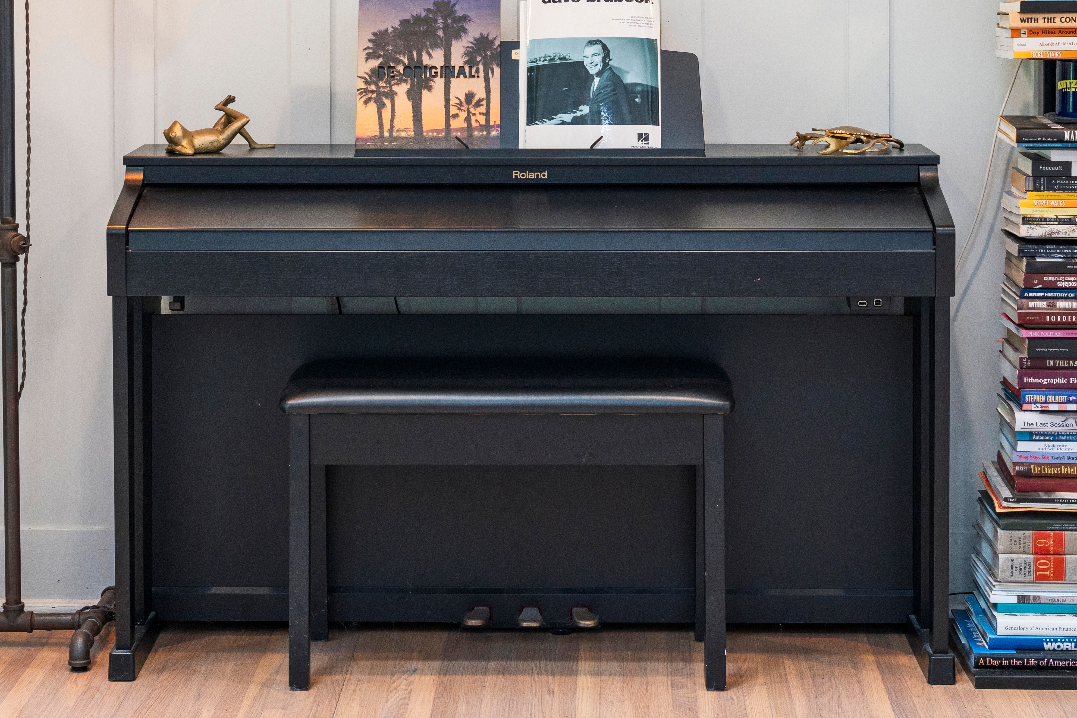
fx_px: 2633
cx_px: 550
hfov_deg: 23.1
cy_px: 132
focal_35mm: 88
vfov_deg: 15.4
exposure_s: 1/80
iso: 640
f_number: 5.6
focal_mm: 50
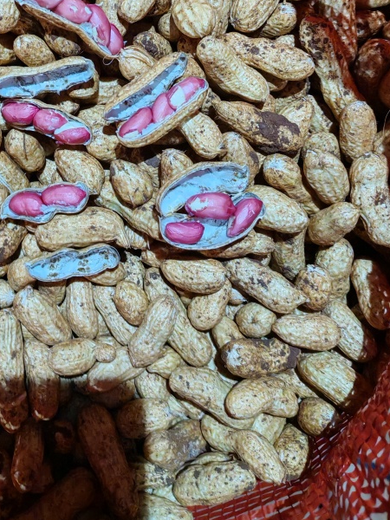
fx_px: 721
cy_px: 66
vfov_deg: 37.4
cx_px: 68
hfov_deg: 29.4
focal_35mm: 48
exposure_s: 1/33
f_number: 1.95
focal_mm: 5.52
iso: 1600
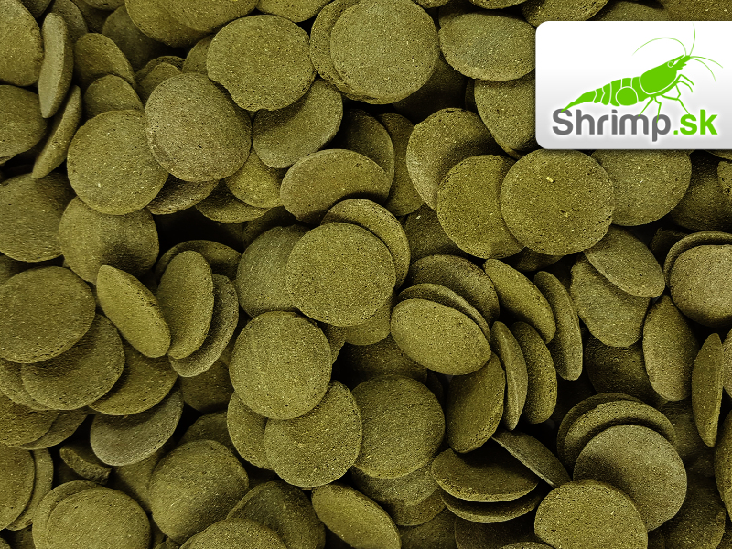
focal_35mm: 36
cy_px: 274
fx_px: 761
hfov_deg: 51.4
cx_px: 366
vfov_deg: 39.7
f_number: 3.2
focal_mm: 6
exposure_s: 1/40
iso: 80
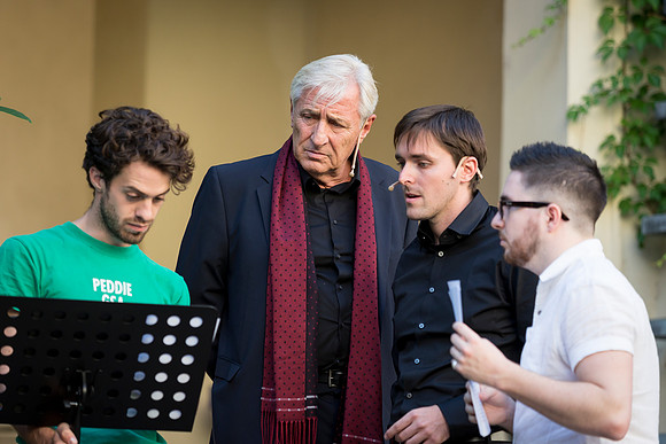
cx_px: 333
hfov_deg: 12.8
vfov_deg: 8.6
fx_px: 2961
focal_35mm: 160
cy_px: 222
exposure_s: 1/500
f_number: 9.5
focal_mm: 160
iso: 500
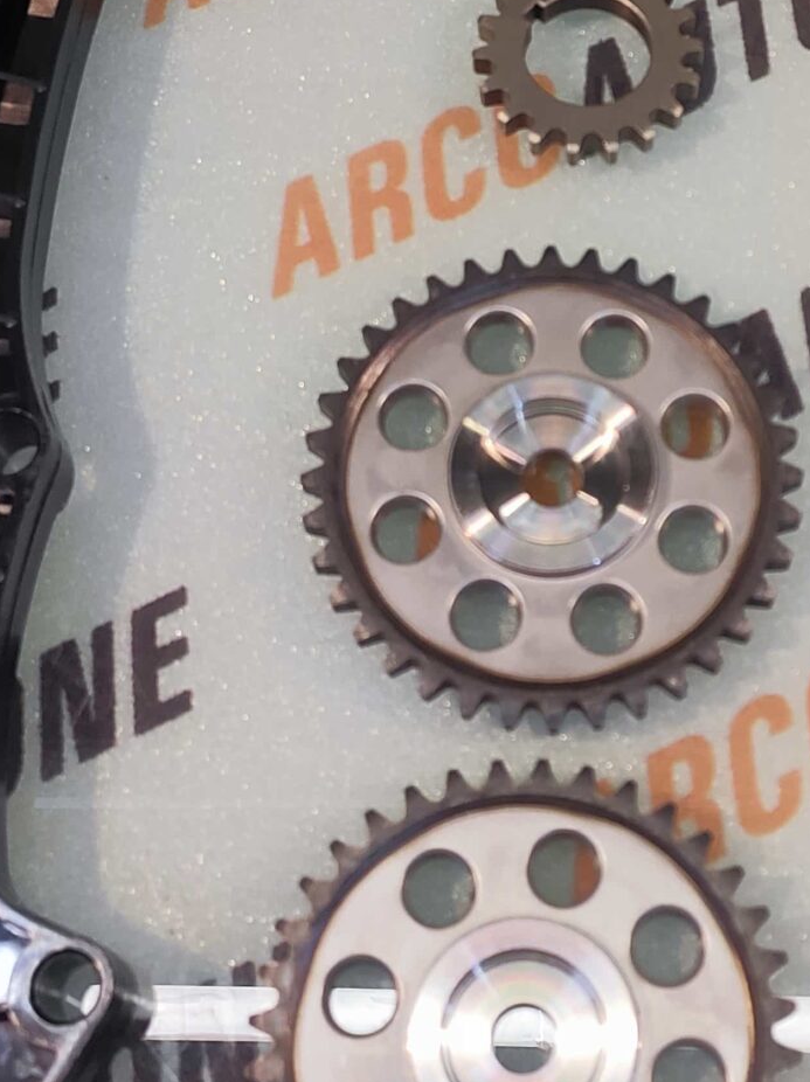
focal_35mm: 47
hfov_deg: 30.5
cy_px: 284
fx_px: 1468
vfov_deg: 39.5
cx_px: 572
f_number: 1.79
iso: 150
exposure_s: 1/50
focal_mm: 4.74
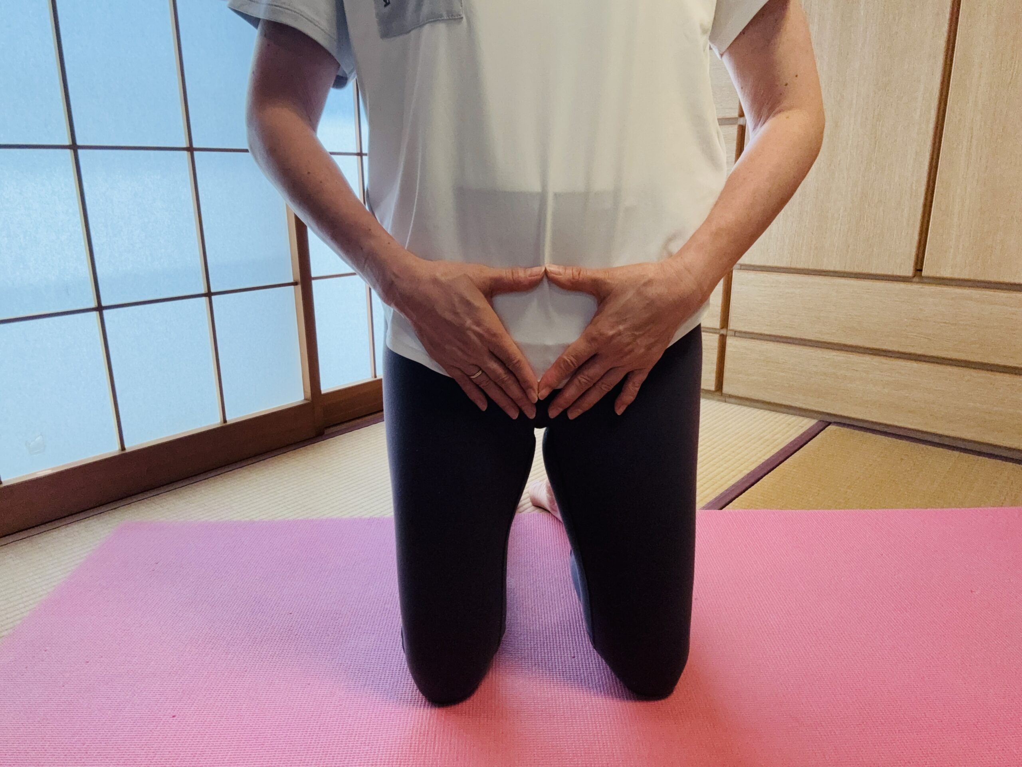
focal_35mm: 23
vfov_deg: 58.9
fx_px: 679
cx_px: 511
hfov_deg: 73.9
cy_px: 384
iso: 64
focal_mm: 2.69
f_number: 1.9
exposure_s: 1/100
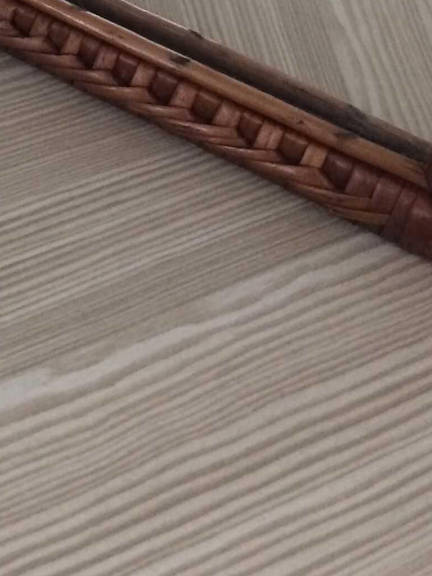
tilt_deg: -36.4
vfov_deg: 18.8
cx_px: -143
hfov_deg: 15.3
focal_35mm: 92
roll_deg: -1.0
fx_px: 1531
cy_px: -284
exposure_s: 1/33
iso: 250
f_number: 2.2
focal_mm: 4.15
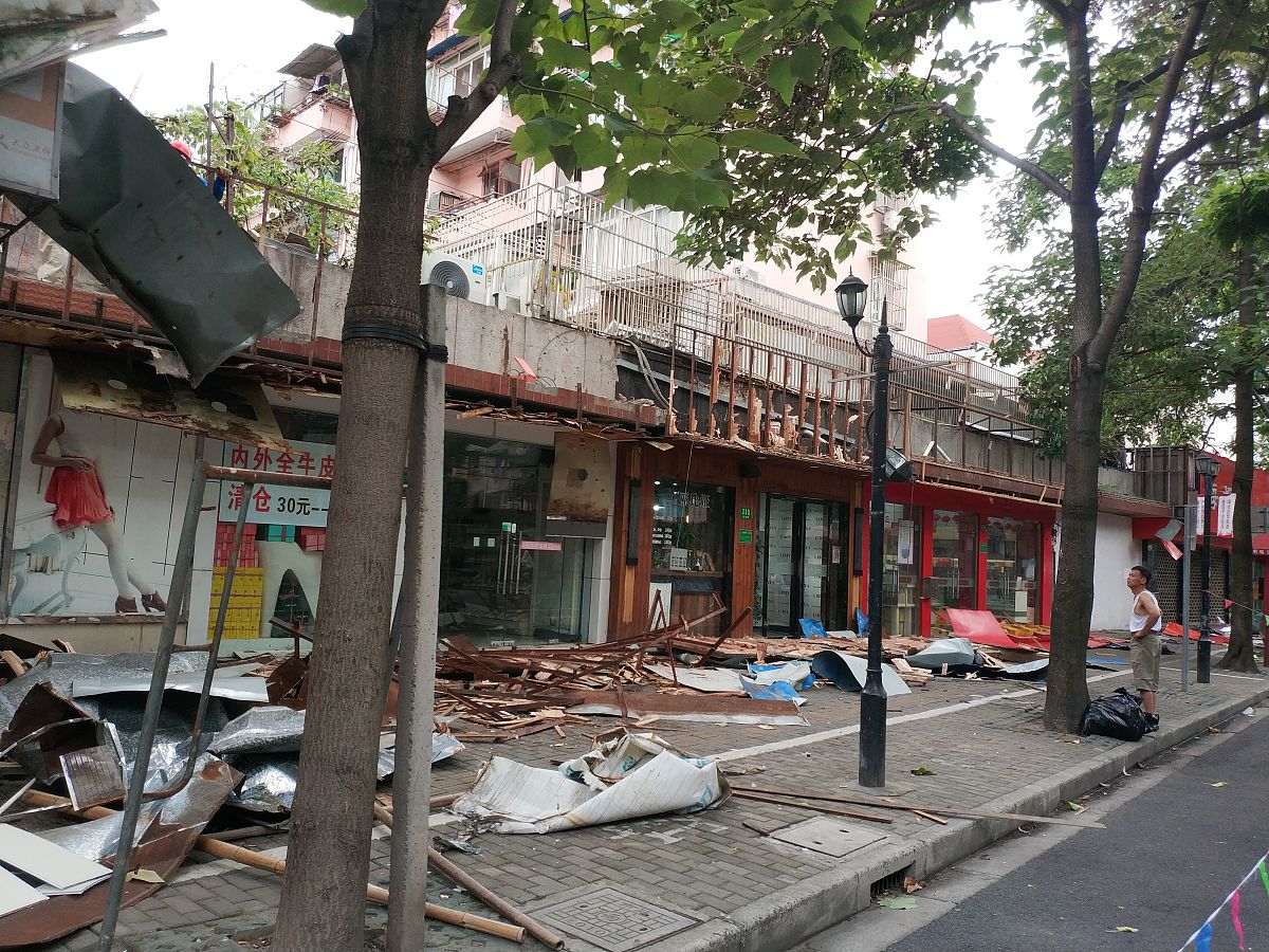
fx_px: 1173
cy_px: 476
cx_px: 634
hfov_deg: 56.8
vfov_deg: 44.2
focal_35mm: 32
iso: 151
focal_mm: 4.5
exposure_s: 1/120
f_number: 2
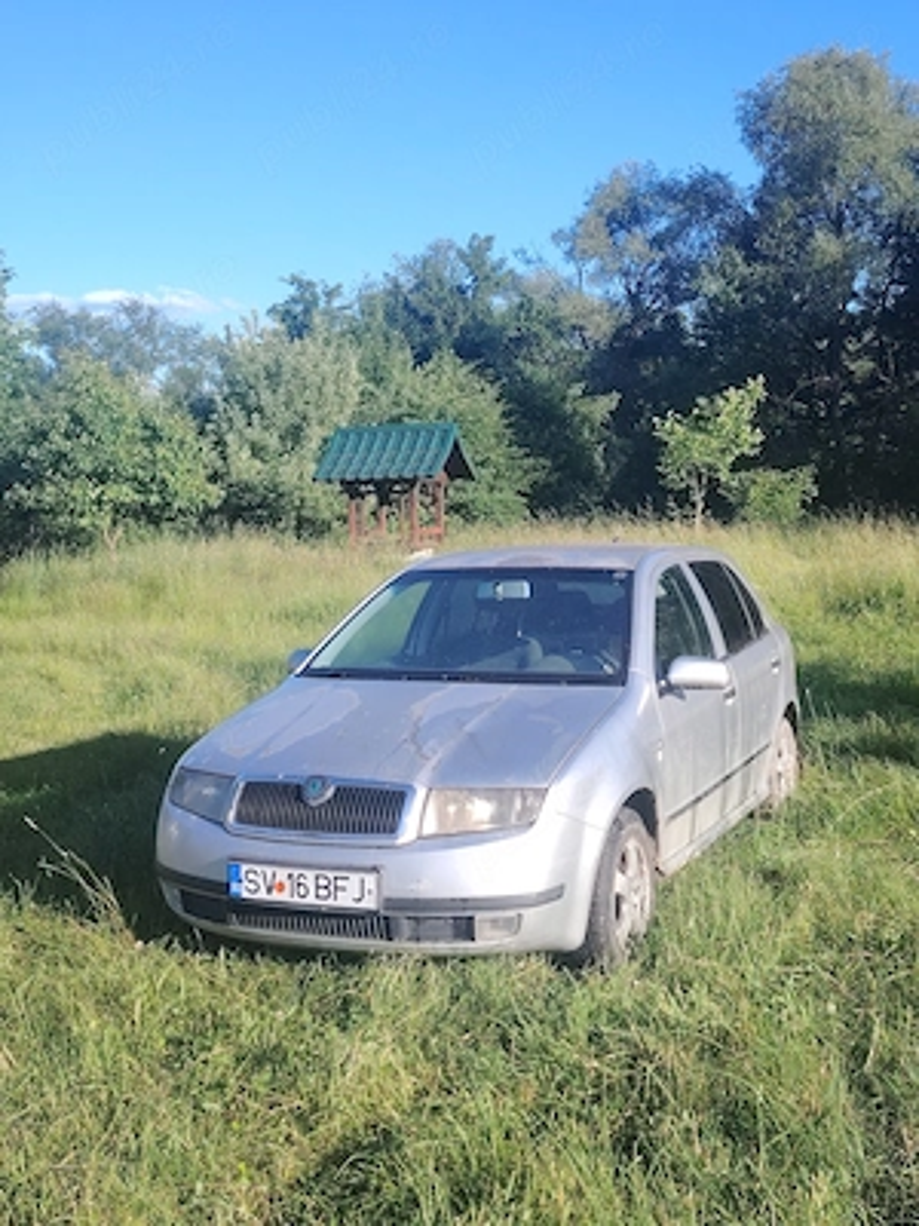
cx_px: 460
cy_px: 613
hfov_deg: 35.1
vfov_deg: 45.8
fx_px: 1451
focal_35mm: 41
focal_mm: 5.25
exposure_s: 1/417
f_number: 1.75
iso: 100
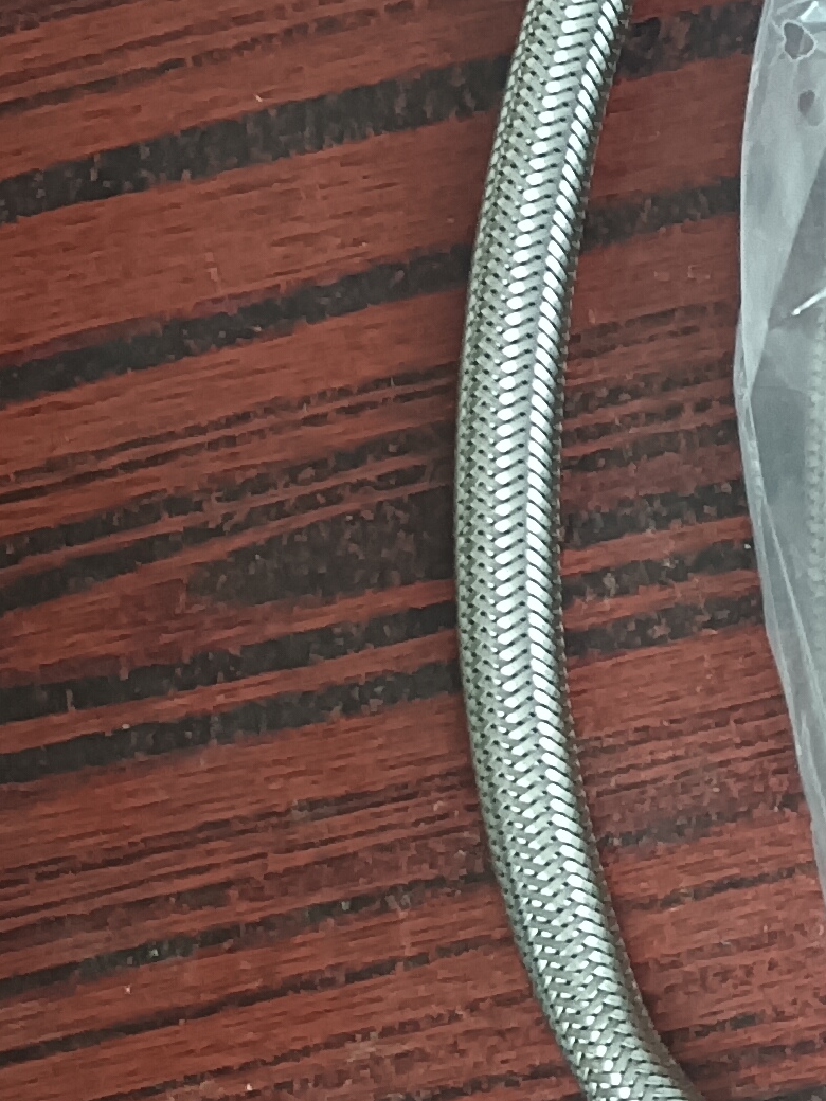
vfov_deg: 19.6
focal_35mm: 100
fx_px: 3182
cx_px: 1519
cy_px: 455
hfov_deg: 13.2
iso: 1171
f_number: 1.8
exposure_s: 1/33.3
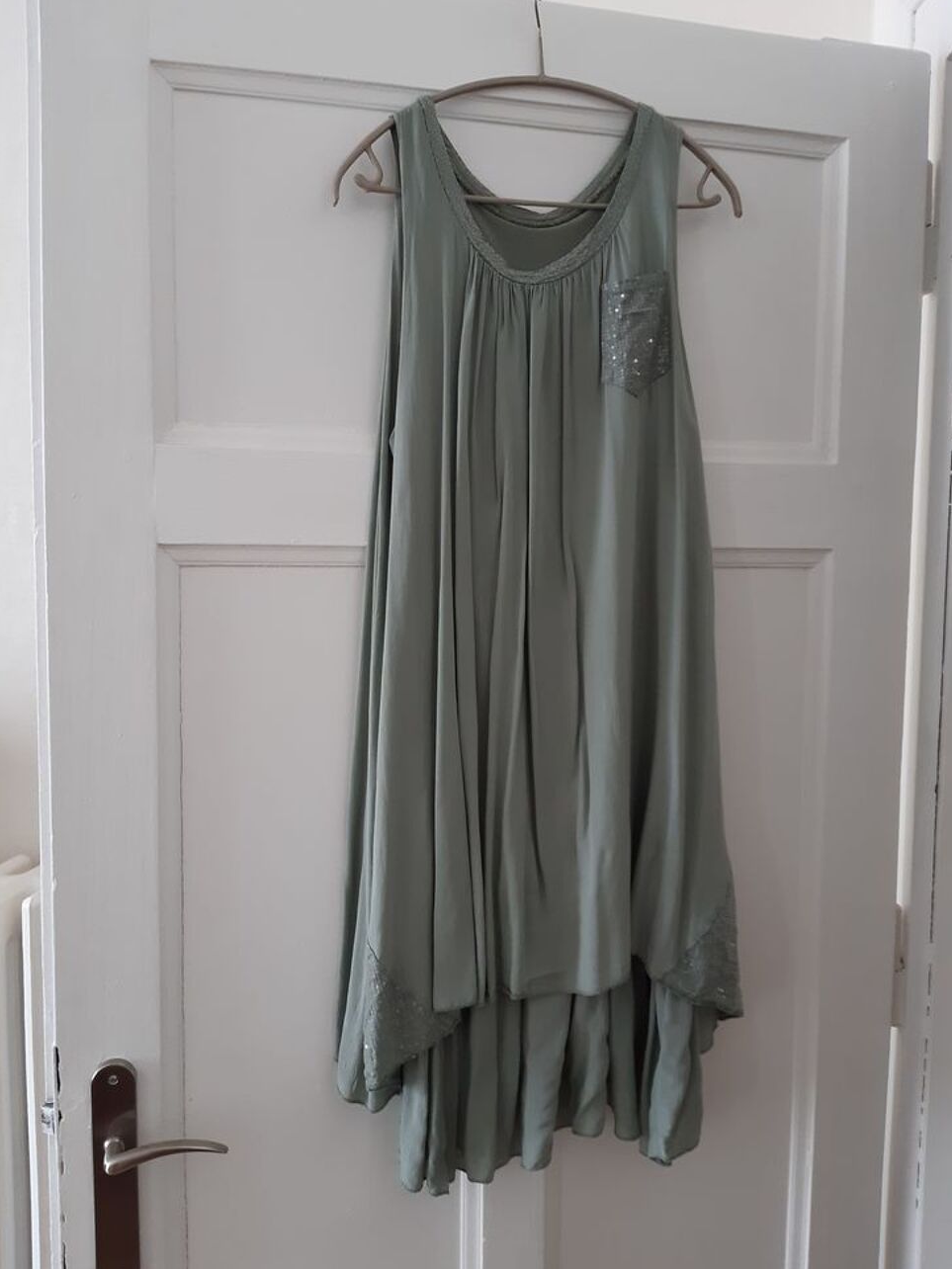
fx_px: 990
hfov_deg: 51.3
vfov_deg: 65.3
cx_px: 461
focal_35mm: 27
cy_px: 634
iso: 160
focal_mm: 3.92
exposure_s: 1/50
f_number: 1.7
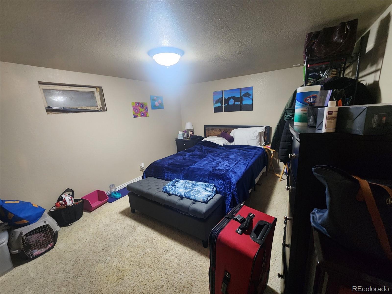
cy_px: 147
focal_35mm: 13
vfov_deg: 89.9
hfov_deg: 106.2
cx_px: 196
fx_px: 147
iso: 400
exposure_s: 1/30
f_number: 2.2
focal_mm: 2.2
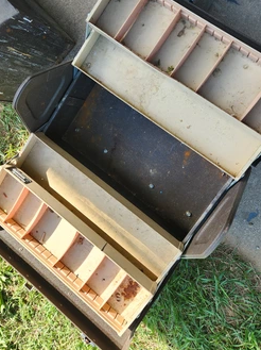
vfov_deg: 63.0
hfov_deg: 49.7
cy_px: 143
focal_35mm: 28
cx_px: 130
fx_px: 282
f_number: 1.8
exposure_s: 1/190
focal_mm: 5.4
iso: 20
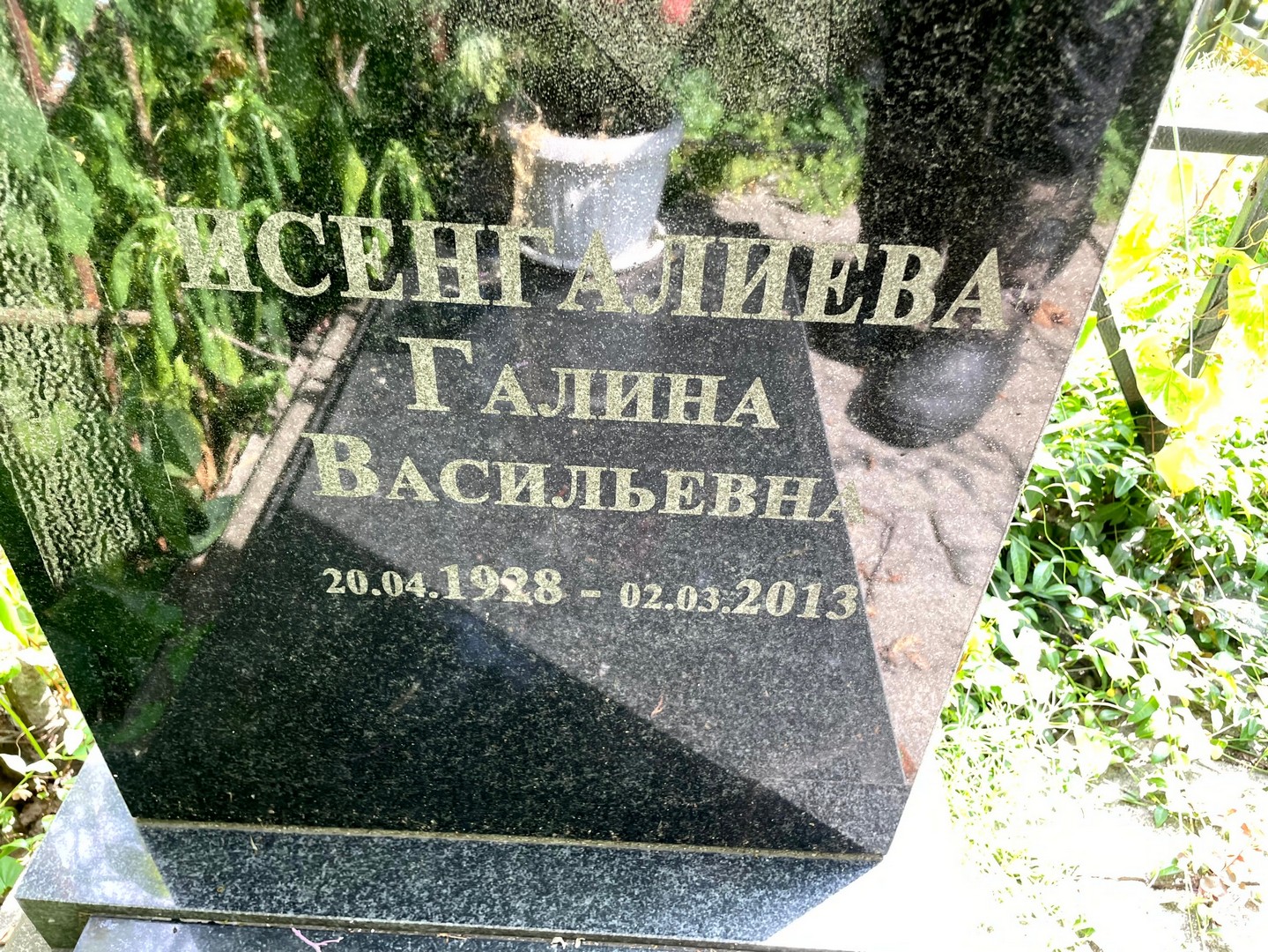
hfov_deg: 67.3
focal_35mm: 26
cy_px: 476
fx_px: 953
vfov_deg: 53.1
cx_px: 634
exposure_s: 1/121
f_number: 1.6
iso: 50
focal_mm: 4.2
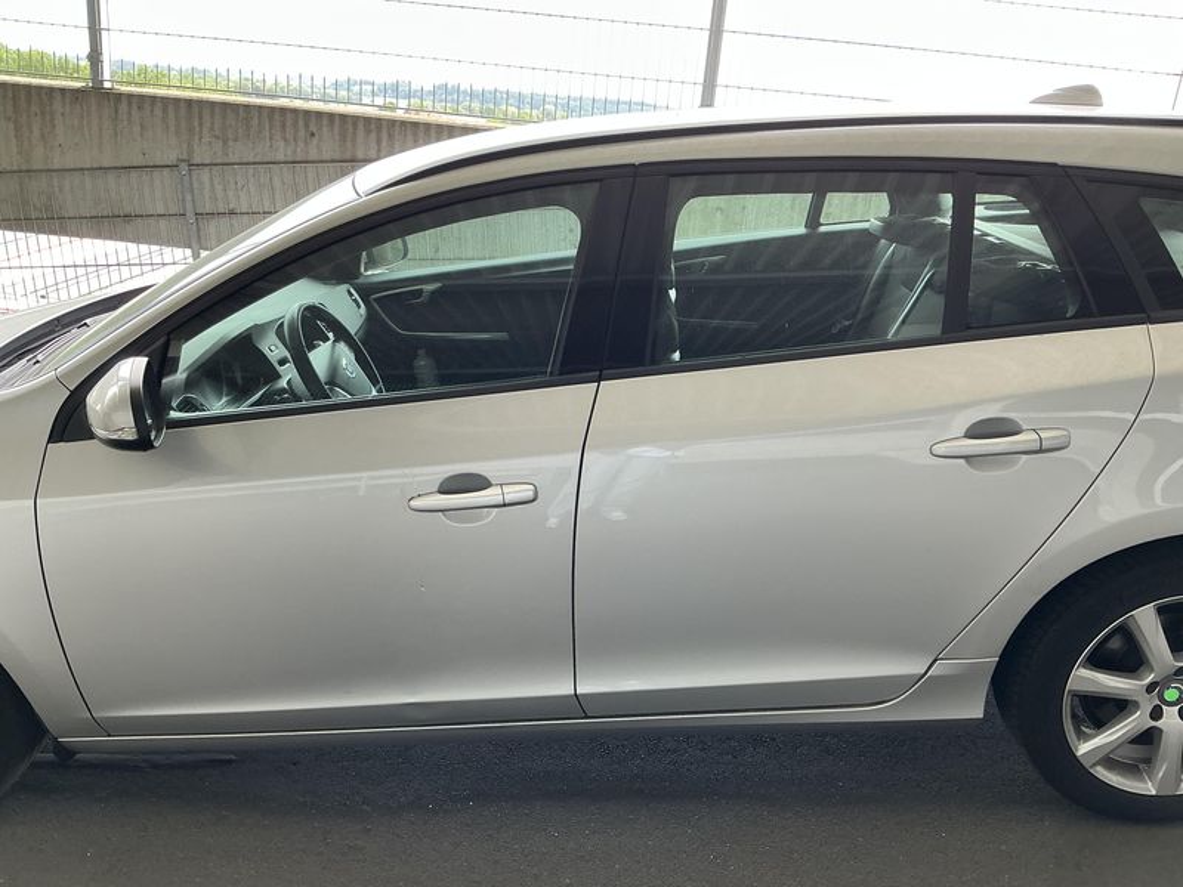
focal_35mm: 28
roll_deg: -5.6
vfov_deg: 49.7
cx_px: 592
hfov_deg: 63.4
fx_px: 957
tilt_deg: -17.7
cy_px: 444
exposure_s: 1/111
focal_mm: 3
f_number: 1.8
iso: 64
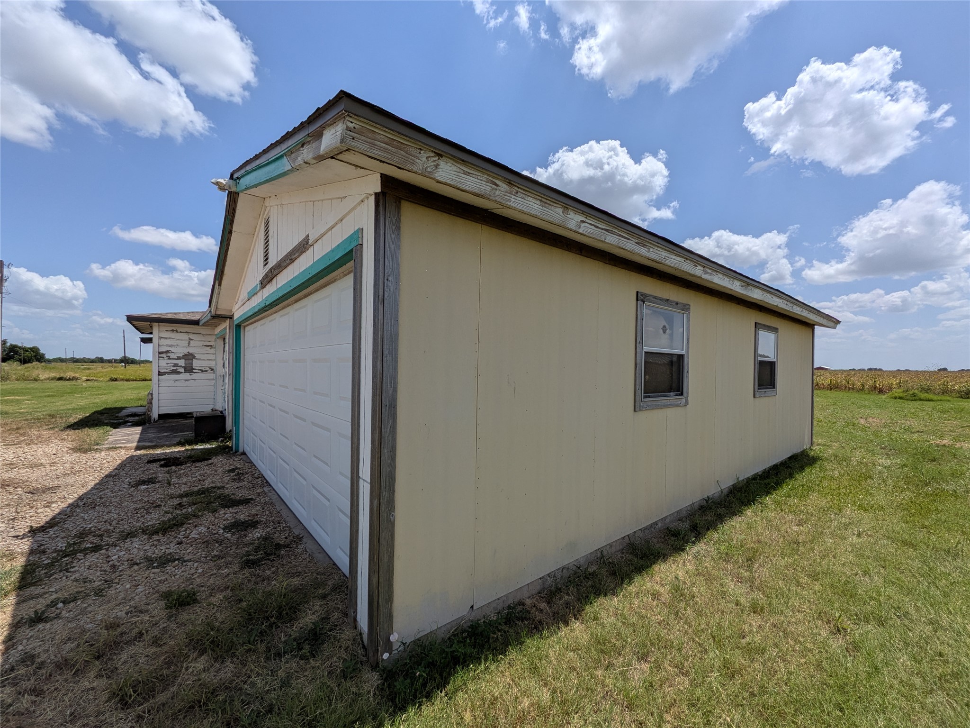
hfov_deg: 102.1
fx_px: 392
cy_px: 364
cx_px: 485
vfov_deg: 85.7
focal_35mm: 14
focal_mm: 1.85
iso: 49
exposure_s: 1/3704
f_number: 2.2
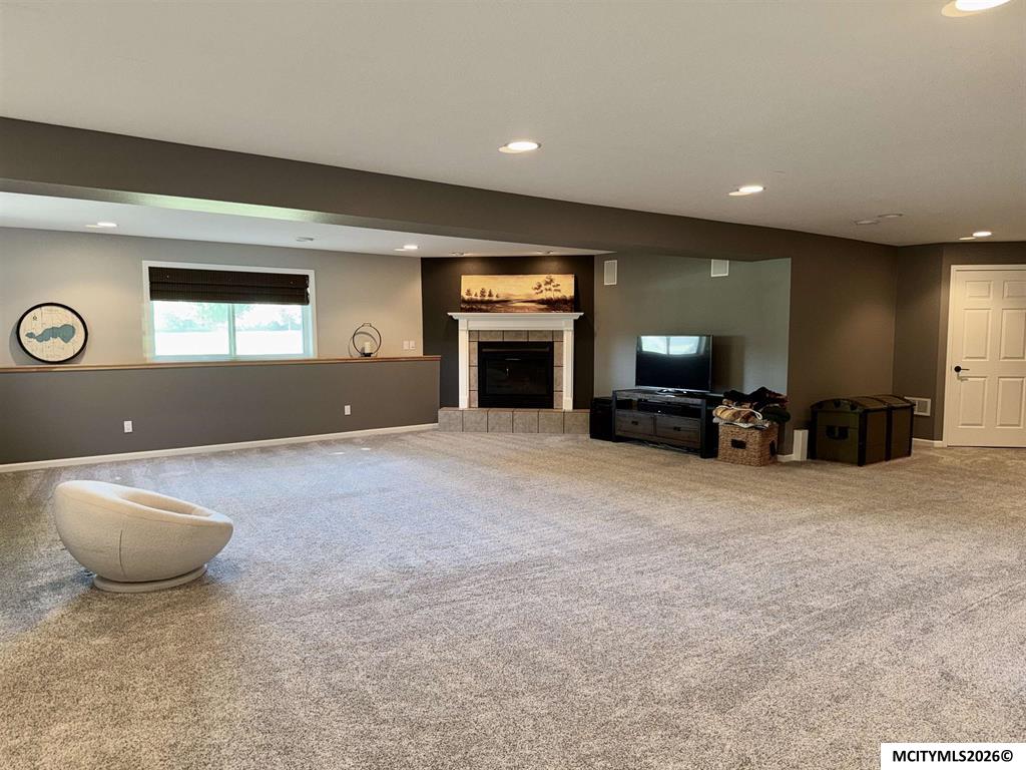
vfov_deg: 56.8
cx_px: 513
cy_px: 385
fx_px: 711
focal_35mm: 24
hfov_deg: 71.6
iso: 100
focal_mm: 6.76
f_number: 1.78
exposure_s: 1/20
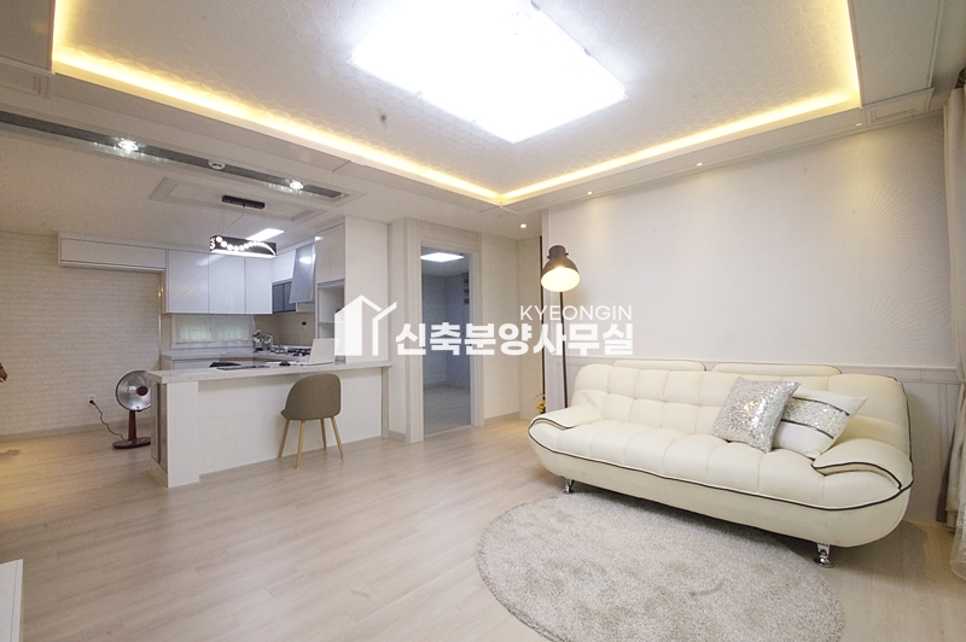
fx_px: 402
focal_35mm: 15
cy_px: 321
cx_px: 483
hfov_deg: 100.4
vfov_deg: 77.2
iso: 1600
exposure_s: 1/15
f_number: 22
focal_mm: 10
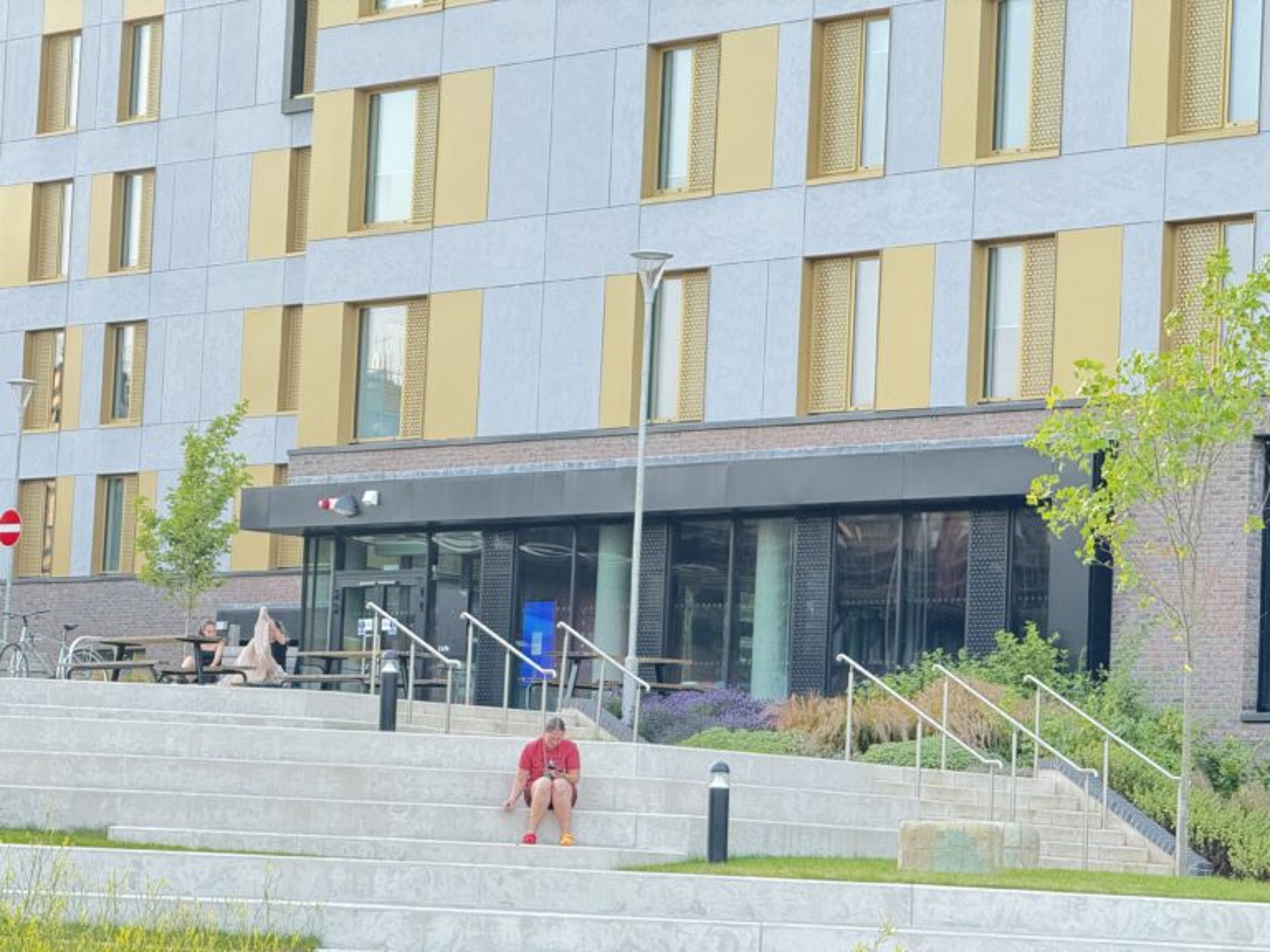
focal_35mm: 120
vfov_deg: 12.3
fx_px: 4403
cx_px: 635
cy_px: 476
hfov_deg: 16.4
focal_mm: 15.66
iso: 320
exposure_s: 1/60
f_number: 2.8
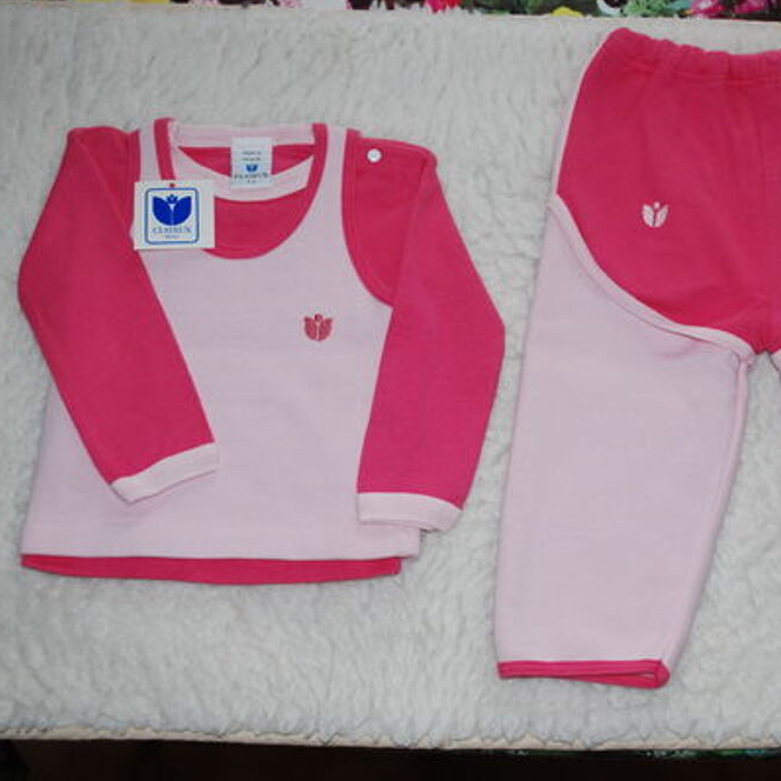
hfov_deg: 33.6
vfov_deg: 34.0
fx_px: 1276
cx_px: 536
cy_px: 388
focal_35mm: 50
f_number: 4.5
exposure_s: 1/60
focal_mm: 26
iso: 200
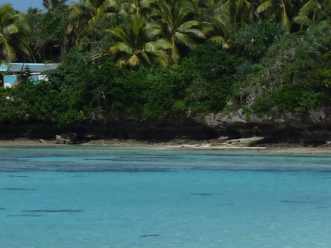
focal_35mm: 336
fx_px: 3213
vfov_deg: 4.4
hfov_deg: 5.8
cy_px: 184
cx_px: 517
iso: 80
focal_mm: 17
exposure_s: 1/800
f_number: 5.6
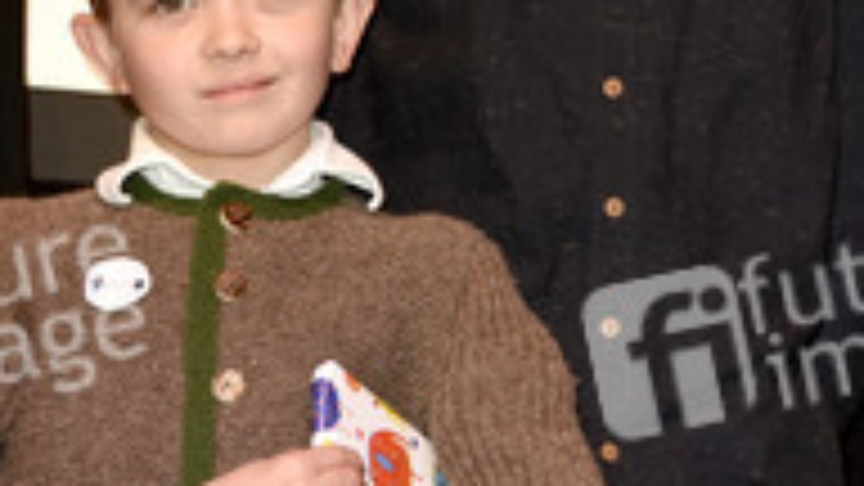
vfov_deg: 5.3
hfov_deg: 9.4
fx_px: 5246
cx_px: 405
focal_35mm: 229
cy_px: 108
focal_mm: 70
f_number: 6.3
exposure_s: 1/60
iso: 640
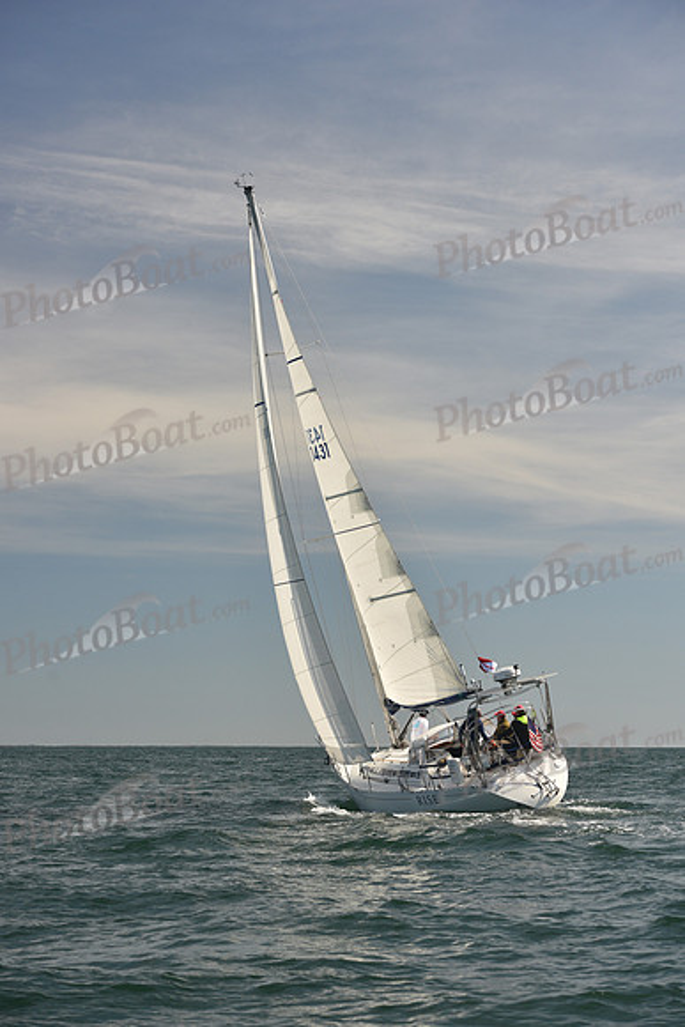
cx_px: 342
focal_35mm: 78
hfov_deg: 17.5
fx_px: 2225
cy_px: 514
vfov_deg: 26.0
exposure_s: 1/640
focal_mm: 78
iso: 250
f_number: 6.3
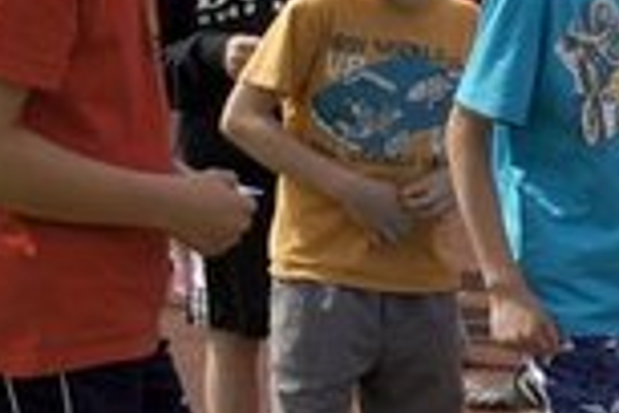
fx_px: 3836
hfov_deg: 8.9
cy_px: 97
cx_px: 1096
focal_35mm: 223
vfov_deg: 6.2
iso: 100
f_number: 10
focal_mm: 35
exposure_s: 1/250
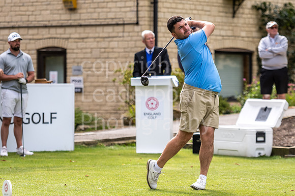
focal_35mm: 195
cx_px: 148
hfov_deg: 10.6
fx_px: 1597
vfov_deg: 7.0
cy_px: 98
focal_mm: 130
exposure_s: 1/1250
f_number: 2.8
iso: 200
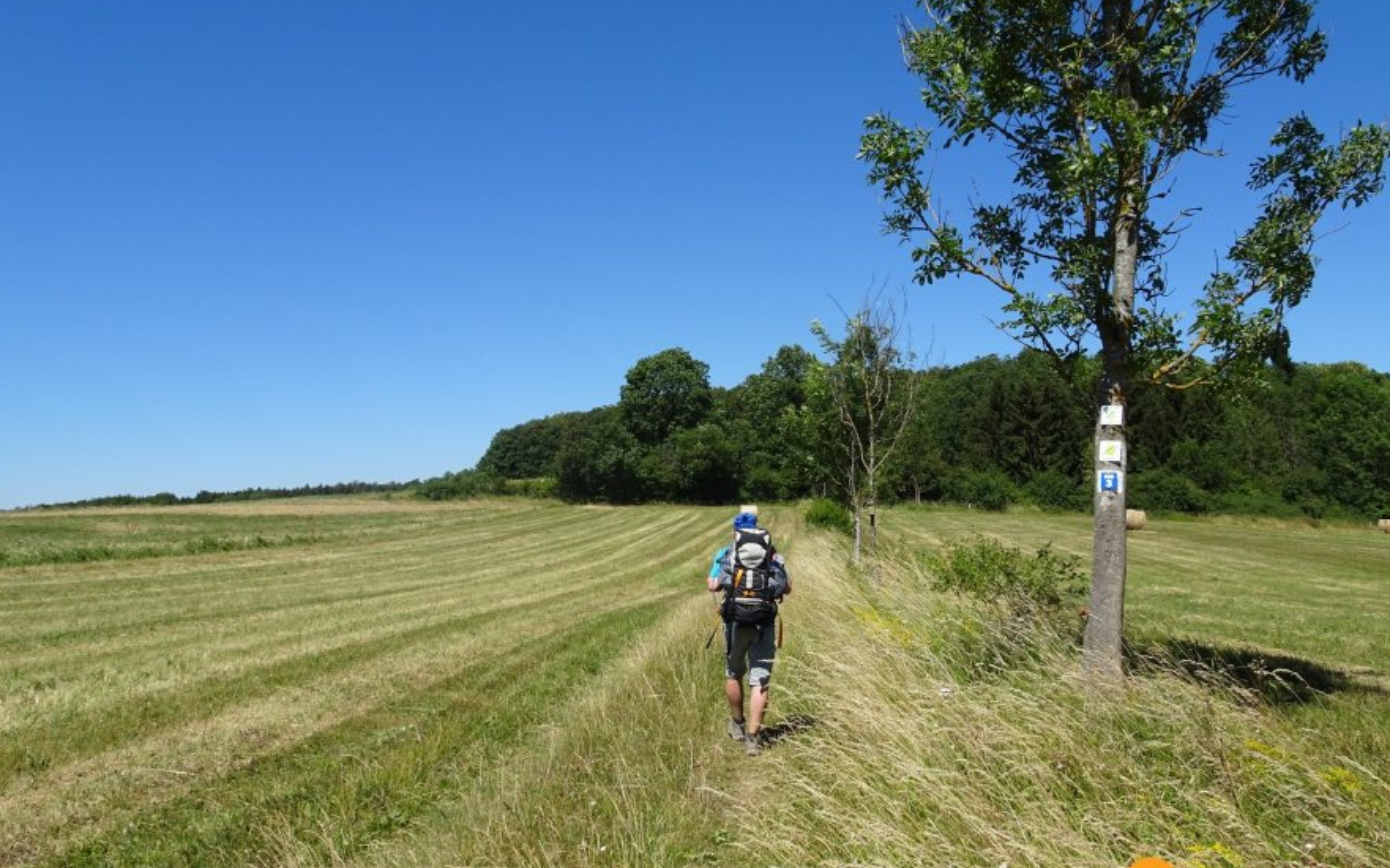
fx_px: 985
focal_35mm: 26
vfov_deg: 47.5
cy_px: 387
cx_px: 697
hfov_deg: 70.4
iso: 80
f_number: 3.5
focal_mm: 4.1
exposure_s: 1/1000
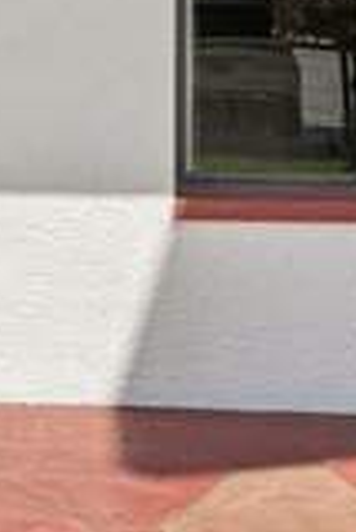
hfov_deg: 15.5
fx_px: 1258
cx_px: -80
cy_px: -17
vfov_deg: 22.8
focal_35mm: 85
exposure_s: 1/1250
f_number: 8
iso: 400
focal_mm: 17
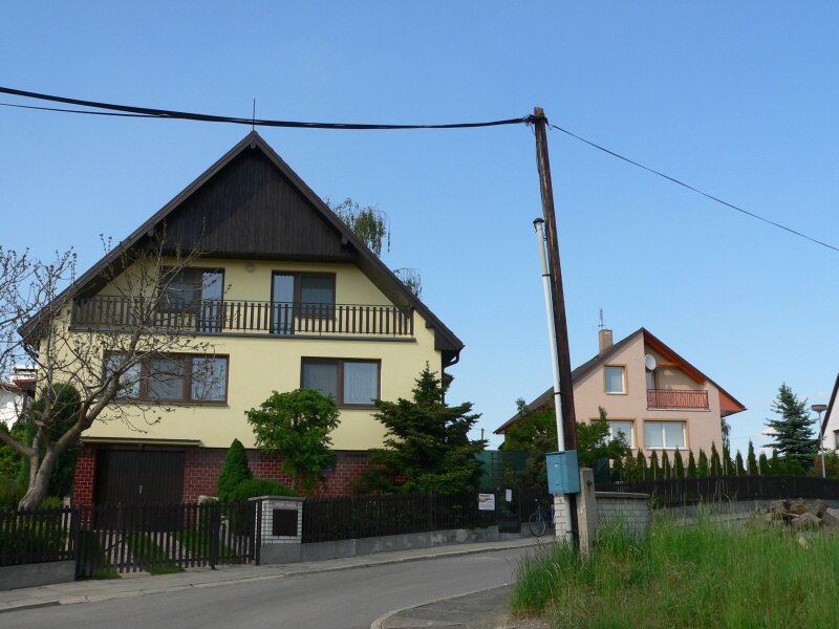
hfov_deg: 47.9
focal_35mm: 39
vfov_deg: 36.8
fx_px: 945
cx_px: 420
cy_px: 314
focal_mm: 6.5
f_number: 4
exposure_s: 1/500
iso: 80
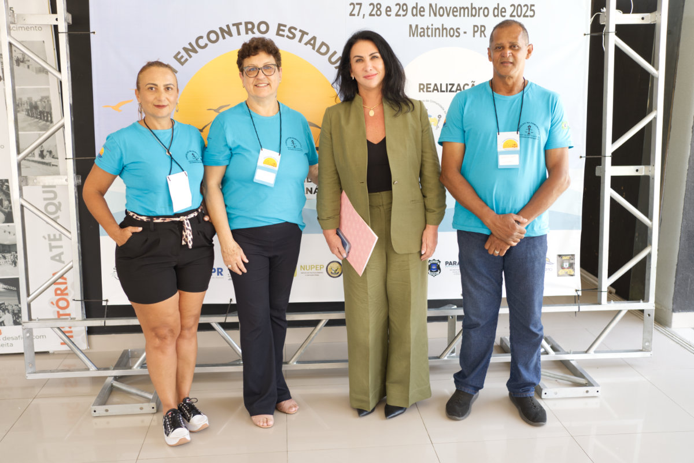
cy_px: 232
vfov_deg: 37.9
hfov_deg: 54.4
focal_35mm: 35
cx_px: 347
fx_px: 675
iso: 250
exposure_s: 1/80
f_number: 2.8
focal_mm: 35
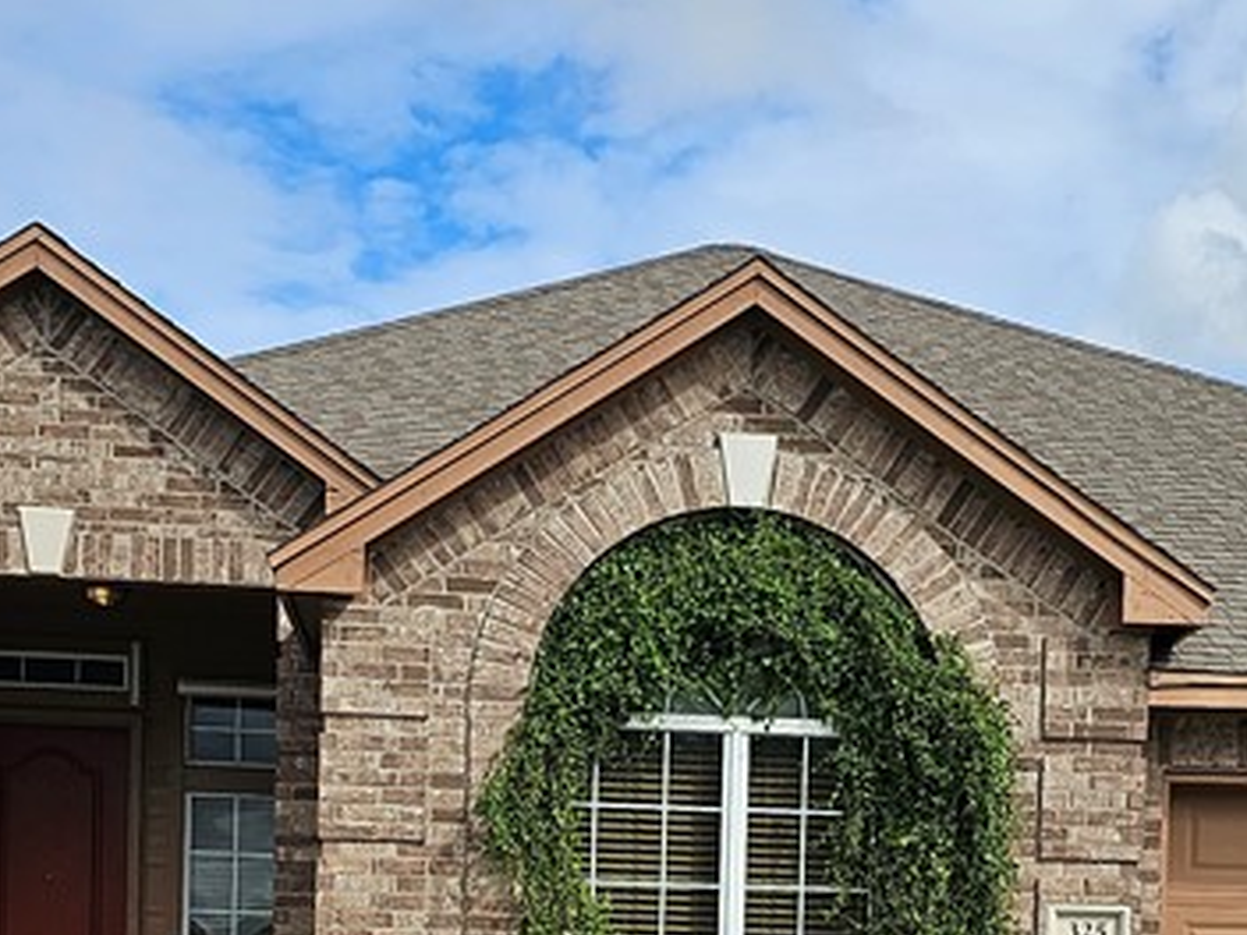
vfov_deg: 20.7
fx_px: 2414
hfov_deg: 28.9
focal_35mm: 67
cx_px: 779
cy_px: 1073
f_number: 1.7
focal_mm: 6.3
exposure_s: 1/2000
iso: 16
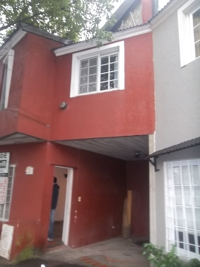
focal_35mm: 28
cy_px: 134
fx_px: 216
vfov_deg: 63.4
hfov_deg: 49.7
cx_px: 100
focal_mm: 5.05
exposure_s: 1/40
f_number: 3.5
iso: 250
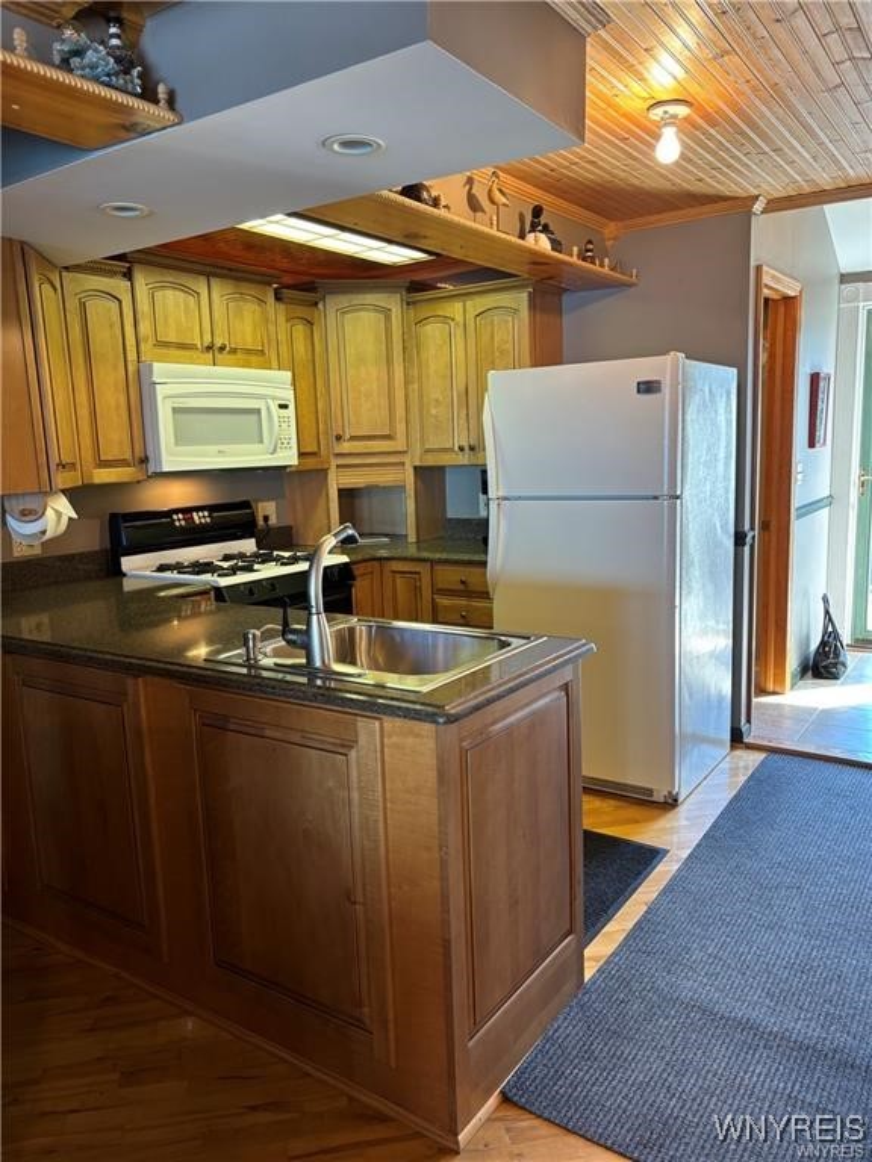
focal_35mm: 26
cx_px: 436
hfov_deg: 53.1
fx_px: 873
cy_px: 581
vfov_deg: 67.3
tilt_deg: -9.6
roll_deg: +1.4
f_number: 1.6
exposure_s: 1/60
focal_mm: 5.96
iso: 100
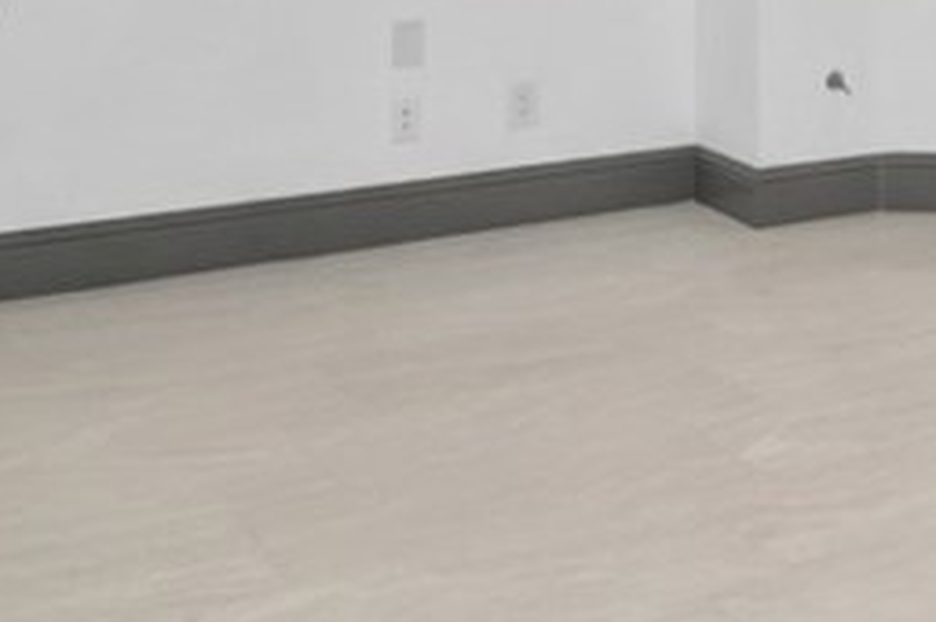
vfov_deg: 17.4
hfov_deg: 25.0
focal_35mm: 72
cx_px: 1163
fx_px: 1870
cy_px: -241
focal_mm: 12
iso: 400
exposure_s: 1/60
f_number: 7.1
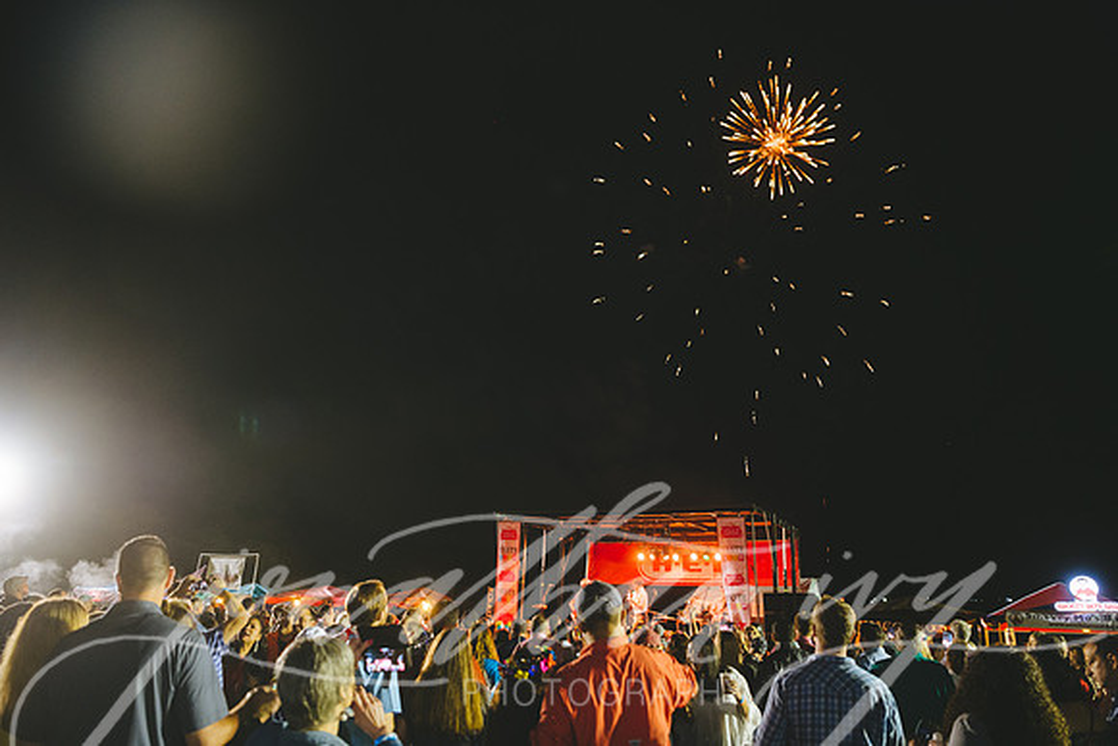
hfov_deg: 73.7
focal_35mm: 24
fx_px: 745
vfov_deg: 53.2
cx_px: 559
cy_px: 373
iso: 640
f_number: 2.8
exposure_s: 1/60
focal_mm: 24
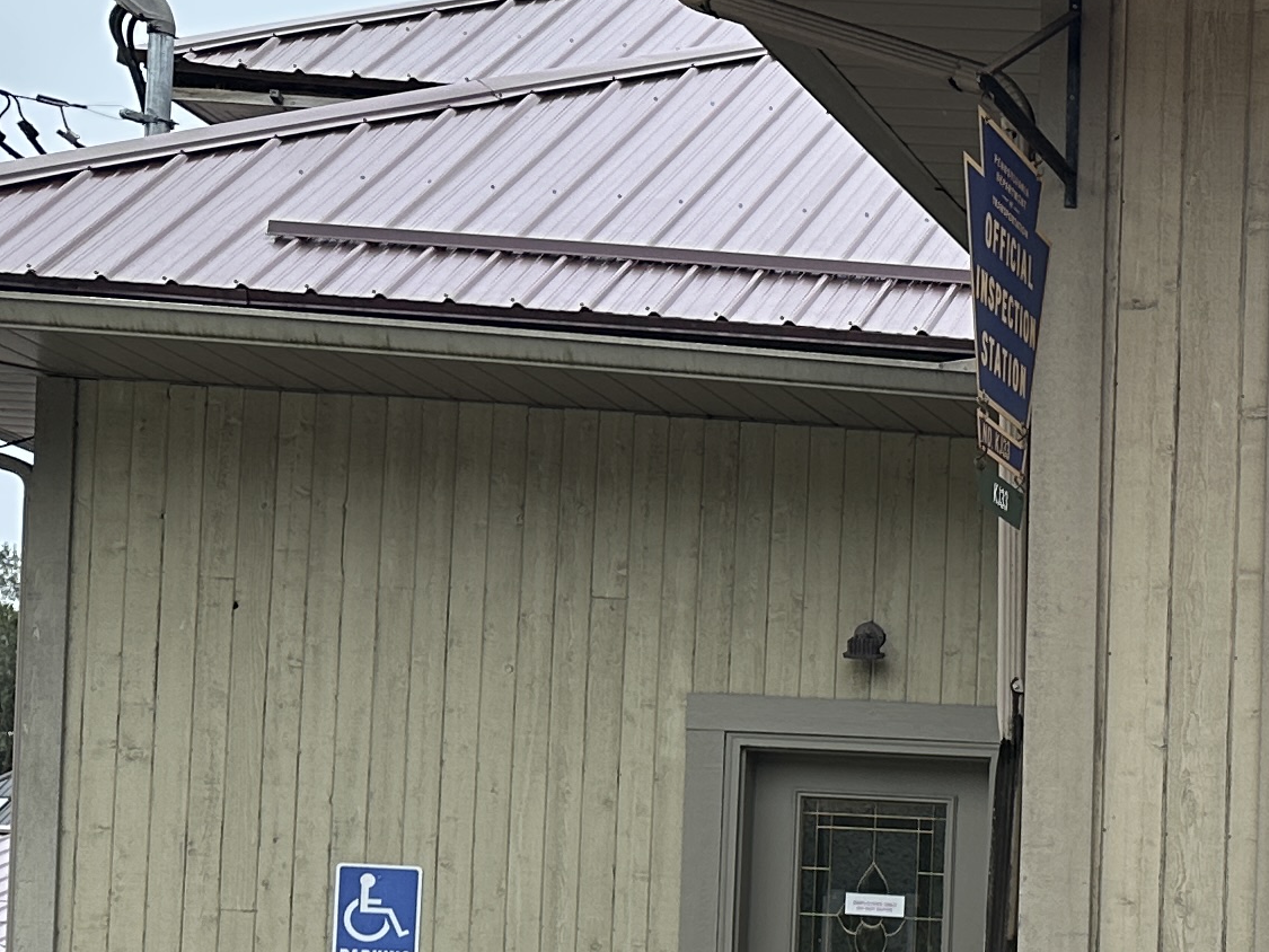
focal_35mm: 86
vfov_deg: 16.4
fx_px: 3153
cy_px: 1151
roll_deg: -1.7
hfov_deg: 18.7
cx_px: 2147
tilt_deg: +0.5
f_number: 1.78
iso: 80
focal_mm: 6.86
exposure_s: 1/291
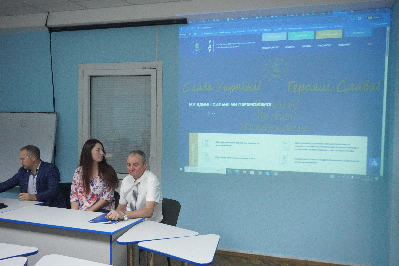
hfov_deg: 53.1
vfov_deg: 36.9
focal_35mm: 36
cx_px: 200
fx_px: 399
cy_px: 133
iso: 6400
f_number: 4.5
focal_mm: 24
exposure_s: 1/160
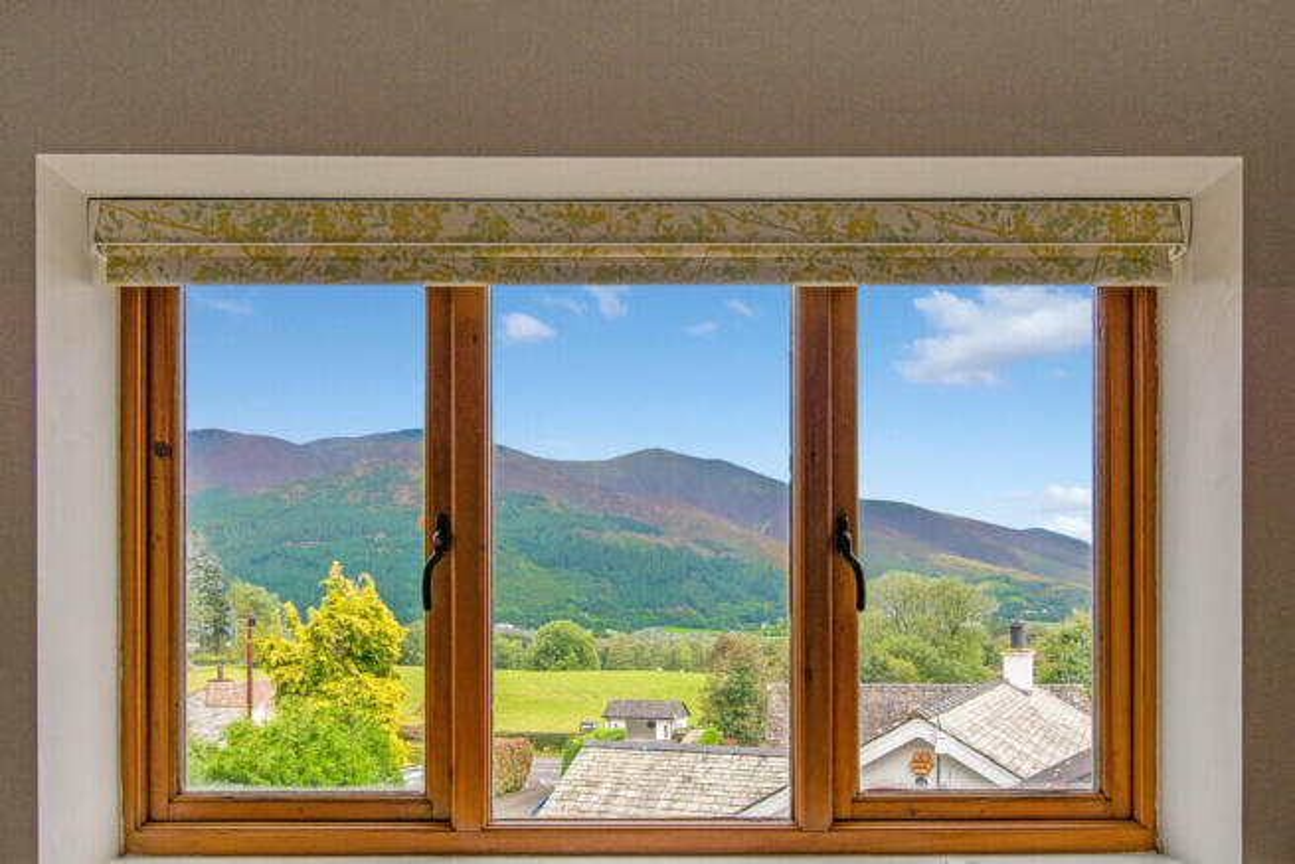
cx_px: 648
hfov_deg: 61.9
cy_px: 432
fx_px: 1079
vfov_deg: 43.6
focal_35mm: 30
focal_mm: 20
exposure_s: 1/250
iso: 220
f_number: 7.1
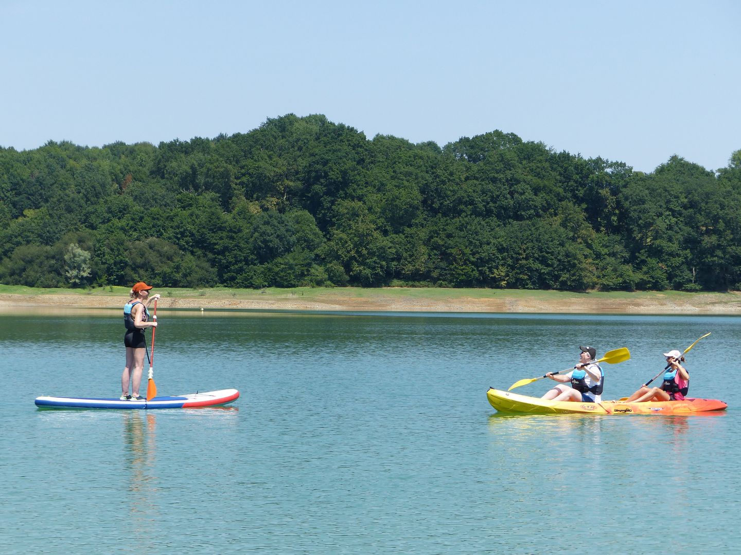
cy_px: 278
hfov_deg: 19.3
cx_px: 370
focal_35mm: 102
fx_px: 2183
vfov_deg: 14.5
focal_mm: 18.3
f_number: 4
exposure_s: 1/800
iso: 100
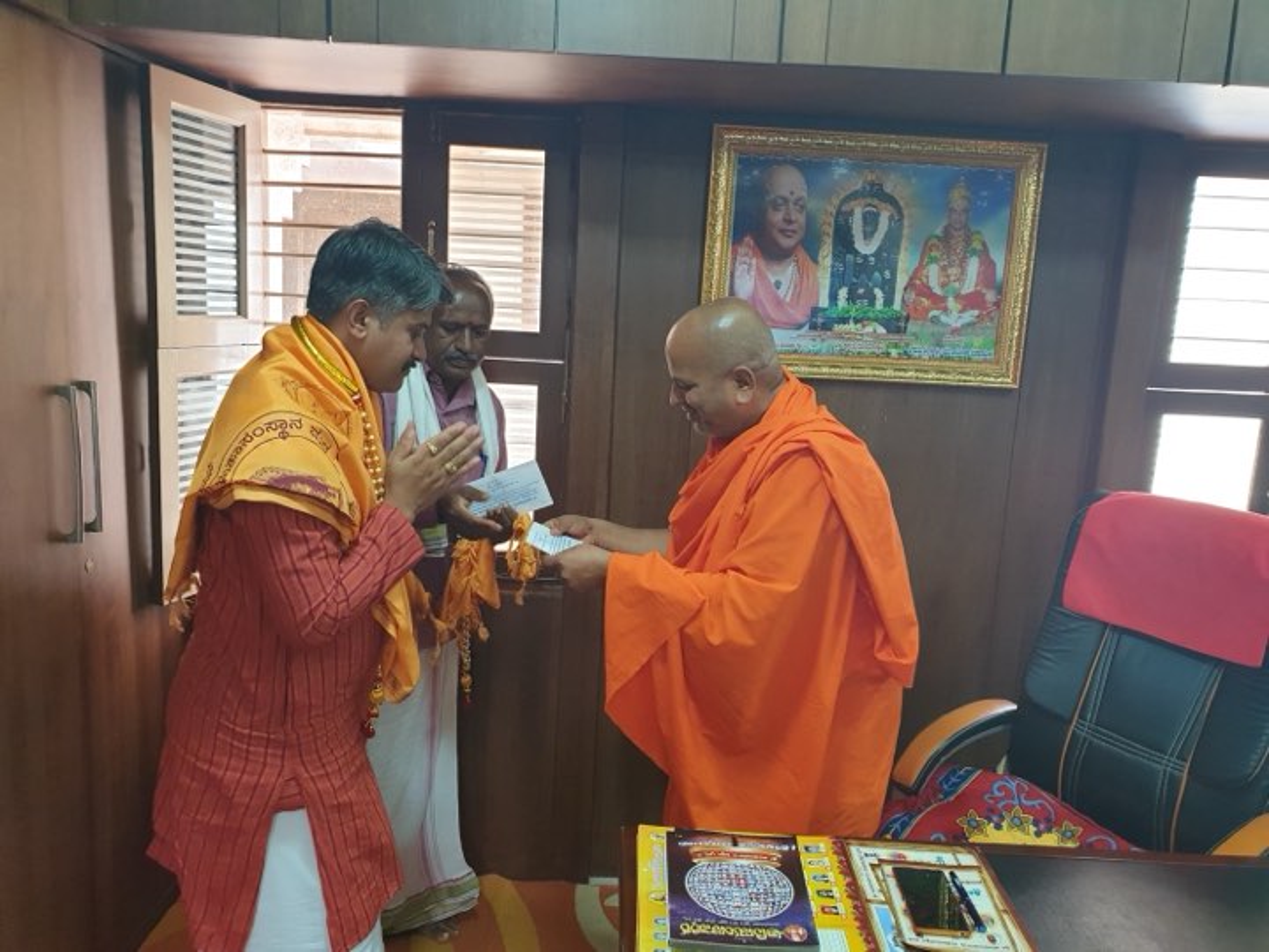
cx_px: 634
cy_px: 476
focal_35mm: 26
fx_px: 953
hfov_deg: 67.3
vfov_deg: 53.1
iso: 200
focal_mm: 4.3
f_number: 2.4
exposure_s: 1/50
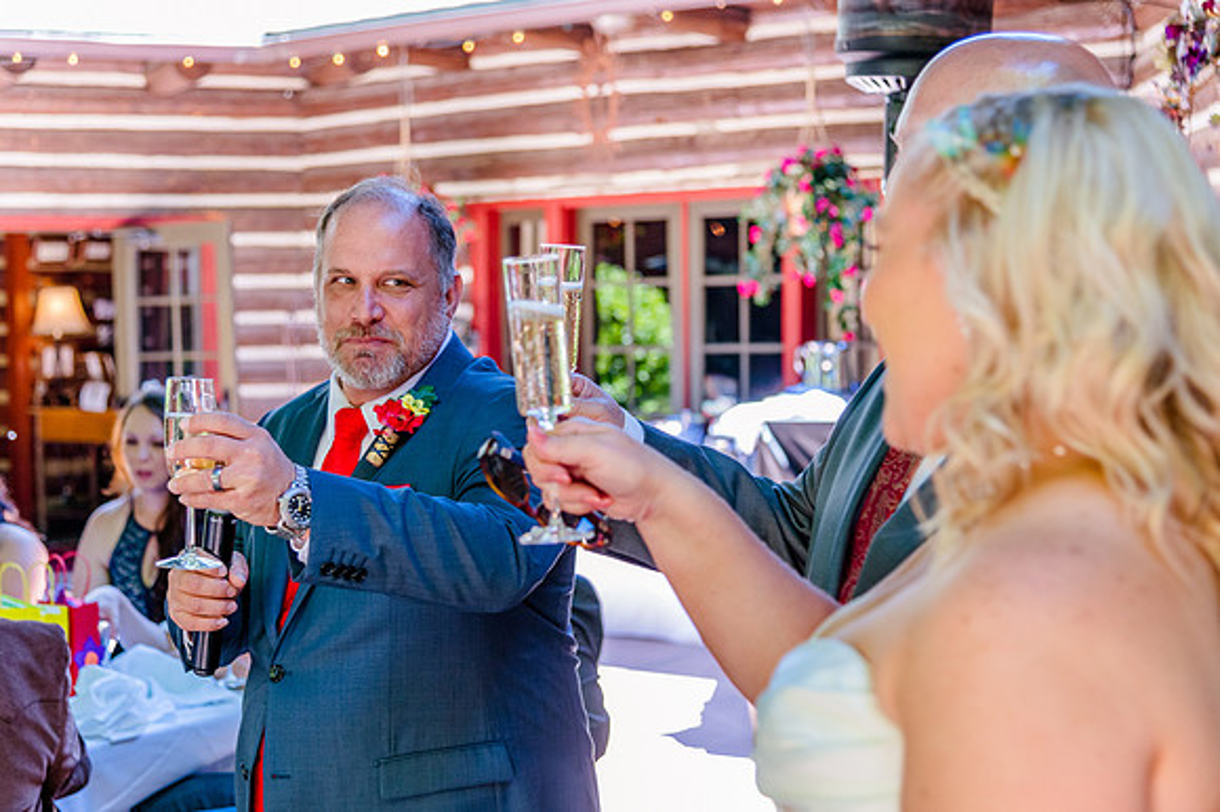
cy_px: 406
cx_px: 611
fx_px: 2176
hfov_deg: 31.3
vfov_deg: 21.1
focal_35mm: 64
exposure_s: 1/400
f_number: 4
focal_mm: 62
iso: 1600
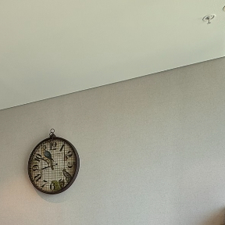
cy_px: 259
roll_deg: +1.0
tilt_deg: -5.9
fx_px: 316
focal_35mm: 43
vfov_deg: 33.2
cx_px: 24
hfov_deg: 36.8
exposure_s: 1/99
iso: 80
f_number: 2.2
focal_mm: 2.22
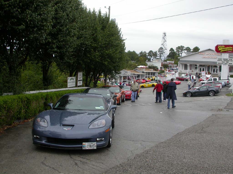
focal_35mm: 38
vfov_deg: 37.7
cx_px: 116
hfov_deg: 49.0
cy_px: 87
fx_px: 256
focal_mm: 7.85
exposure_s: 1/219
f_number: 5.3
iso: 100
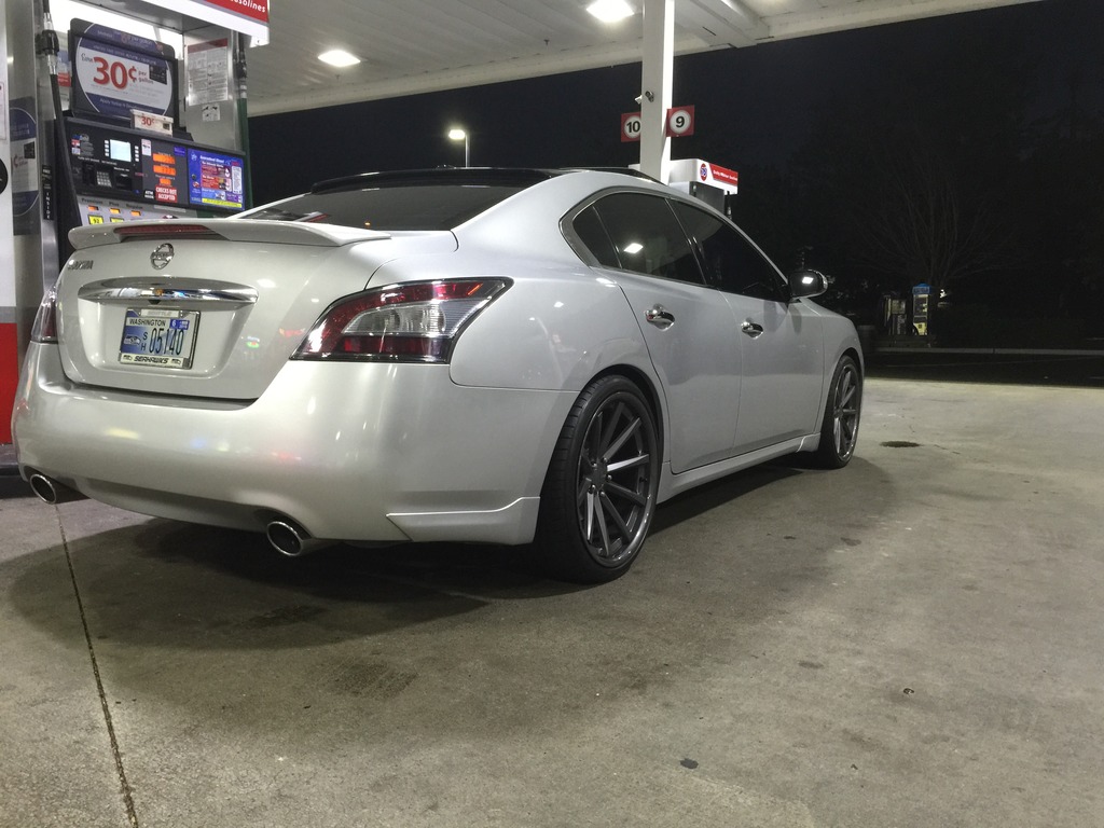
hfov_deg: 61.7
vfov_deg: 48.2
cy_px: 414
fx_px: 925
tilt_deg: -7.0
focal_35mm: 29
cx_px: 552
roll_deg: -1.6
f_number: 2.2
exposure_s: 1/15
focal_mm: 4.15
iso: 100
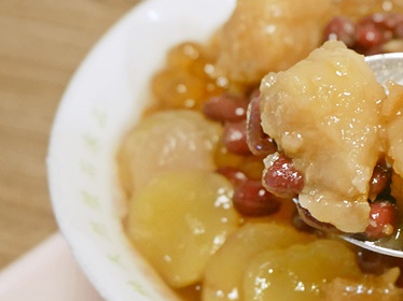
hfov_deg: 24.3
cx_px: 444
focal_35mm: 75
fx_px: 873
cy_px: 160
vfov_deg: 19.6
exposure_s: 1/60
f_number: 3.5
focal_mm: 14
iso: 800
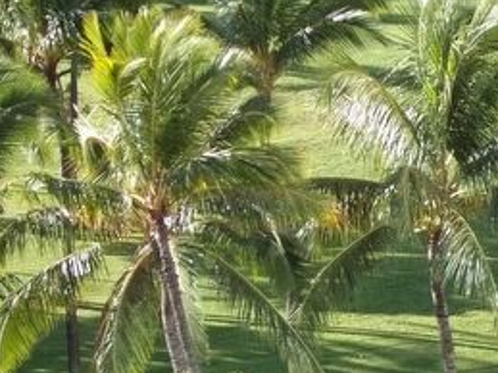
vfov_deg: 6.3
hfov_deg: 8.3
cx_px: 675
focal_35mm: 235
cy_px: 313
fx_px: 3379
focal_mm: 13.6
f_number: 4.7
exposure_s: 1/110
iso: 80
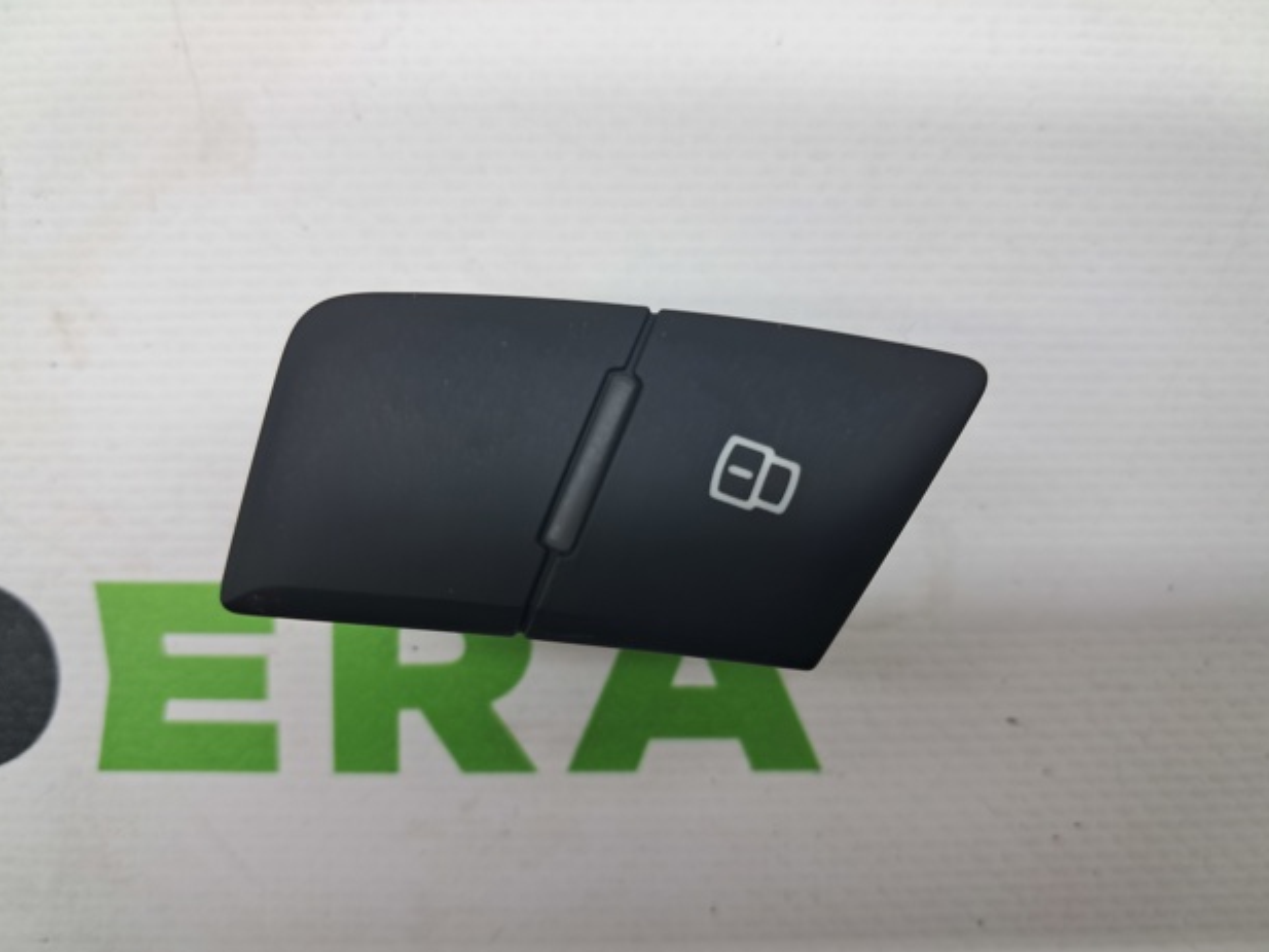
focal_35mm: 28
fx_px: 1027
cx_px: 636
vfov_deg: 49.8
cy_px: 488
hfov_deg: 63.4
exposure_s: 1/50
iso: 50
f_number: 1.8
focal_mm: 4
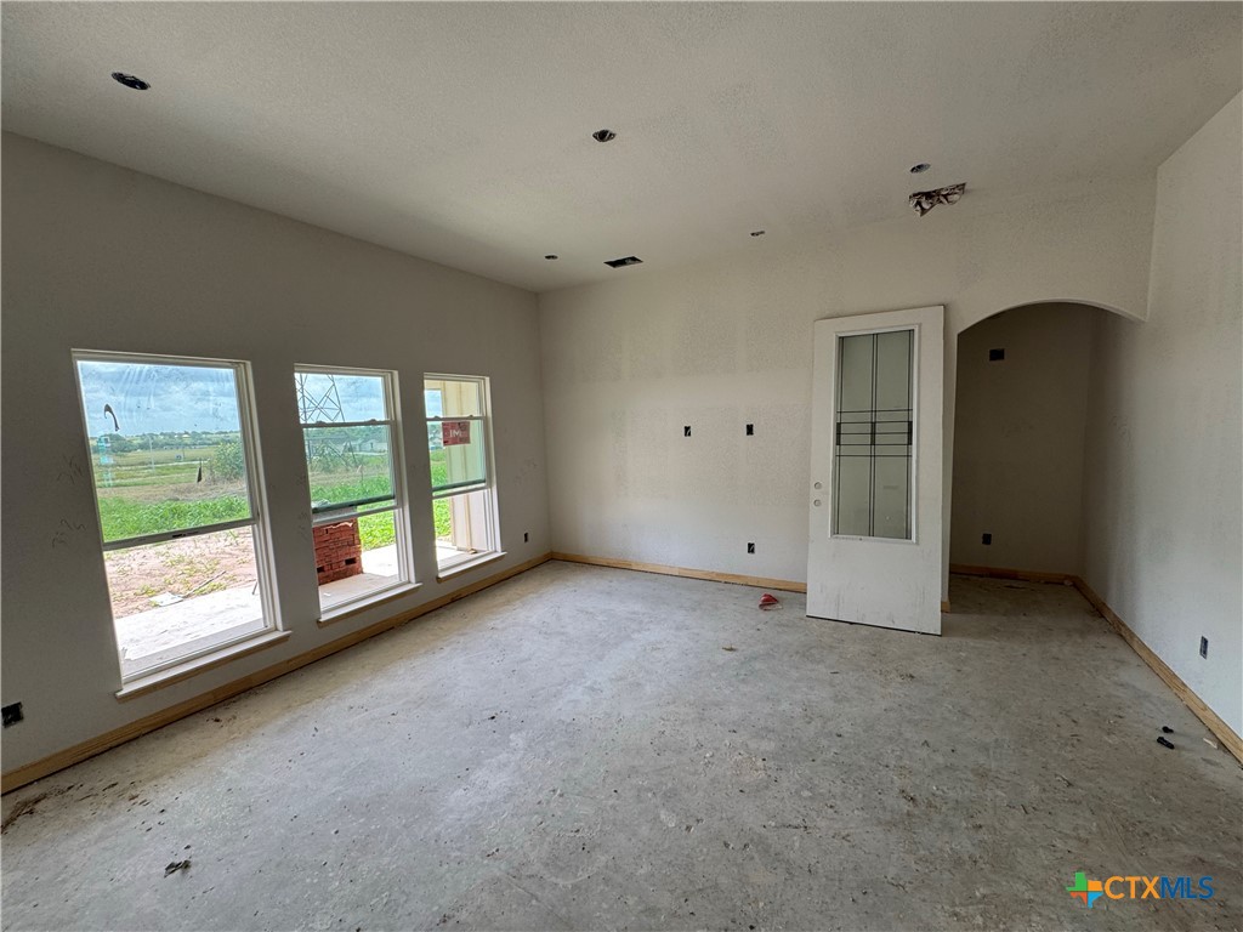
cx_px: 622
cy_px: 466
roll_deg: +1.1
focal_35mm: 14
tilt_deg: -5.8
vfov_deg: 85.7
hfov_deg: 102.1
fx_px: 503
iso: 40
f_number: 2.2
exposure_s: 1/196
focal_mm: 2.22
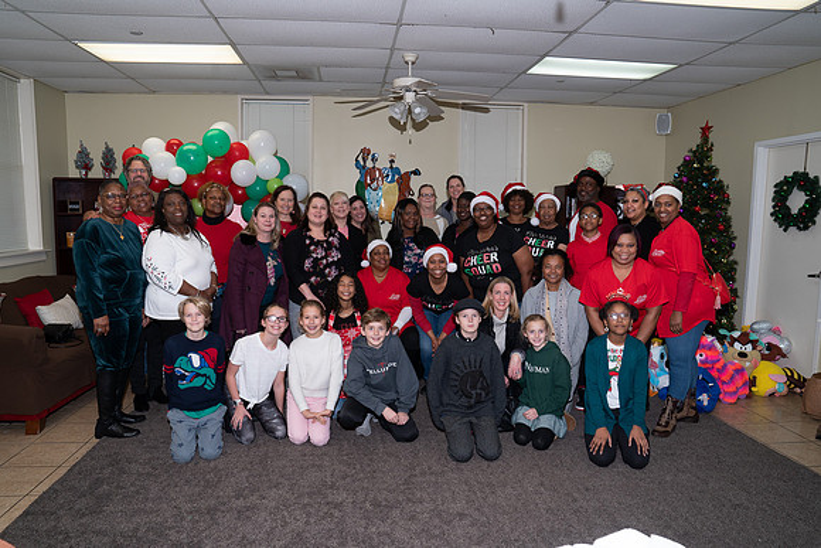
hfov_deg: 73.7
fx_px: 547
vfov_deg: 53.2
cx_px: 410
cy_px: 274
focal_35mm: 24
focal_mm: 24
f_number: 7.1
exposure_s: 1/80
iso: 400
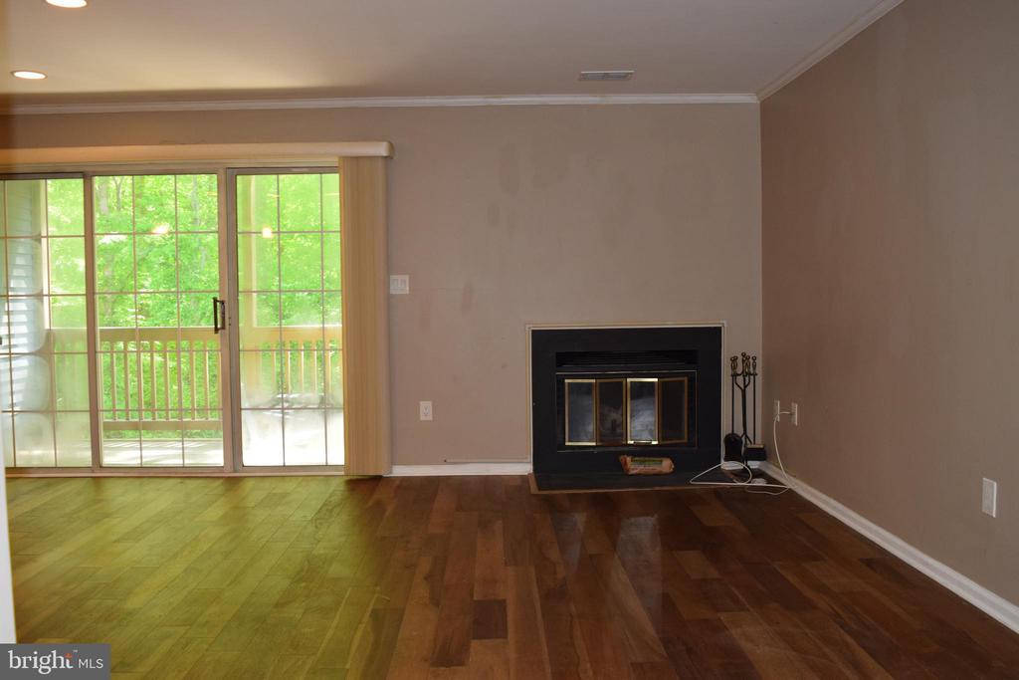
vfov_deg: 41.7
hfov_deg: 59.5
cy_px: 340
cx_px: 510
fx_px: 892
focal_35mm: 32
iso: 800
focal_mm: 21
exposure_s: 1/125
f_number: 5.6
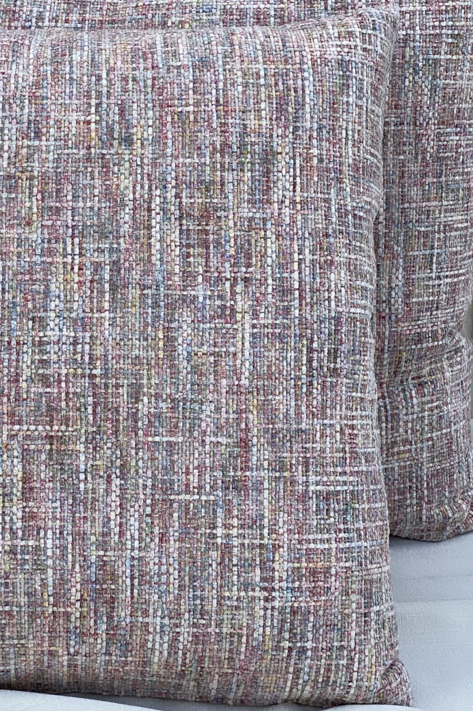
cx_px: 100
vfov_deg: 21.9
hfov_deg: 14.6
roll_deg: +0.5
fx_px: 1834
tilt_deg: -18.7
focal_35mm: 93
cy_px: 314
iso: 20
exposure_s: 1/1370
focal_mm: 6
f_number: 2
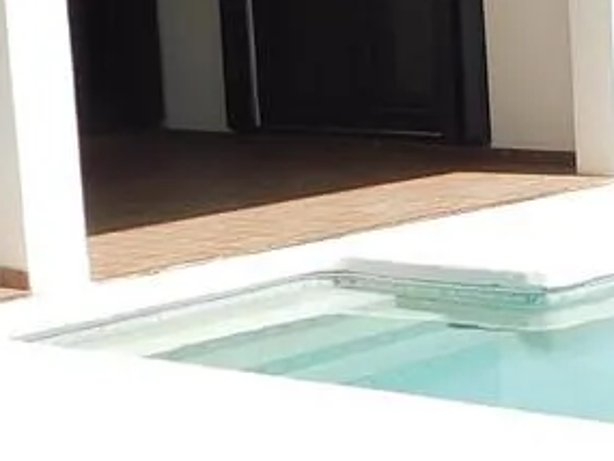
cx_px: 530
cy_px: 287
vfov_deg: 11.5
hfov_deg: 15.1
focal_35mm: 129
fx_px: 2289
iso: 125
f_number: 6
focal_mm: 4
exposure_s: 1/500
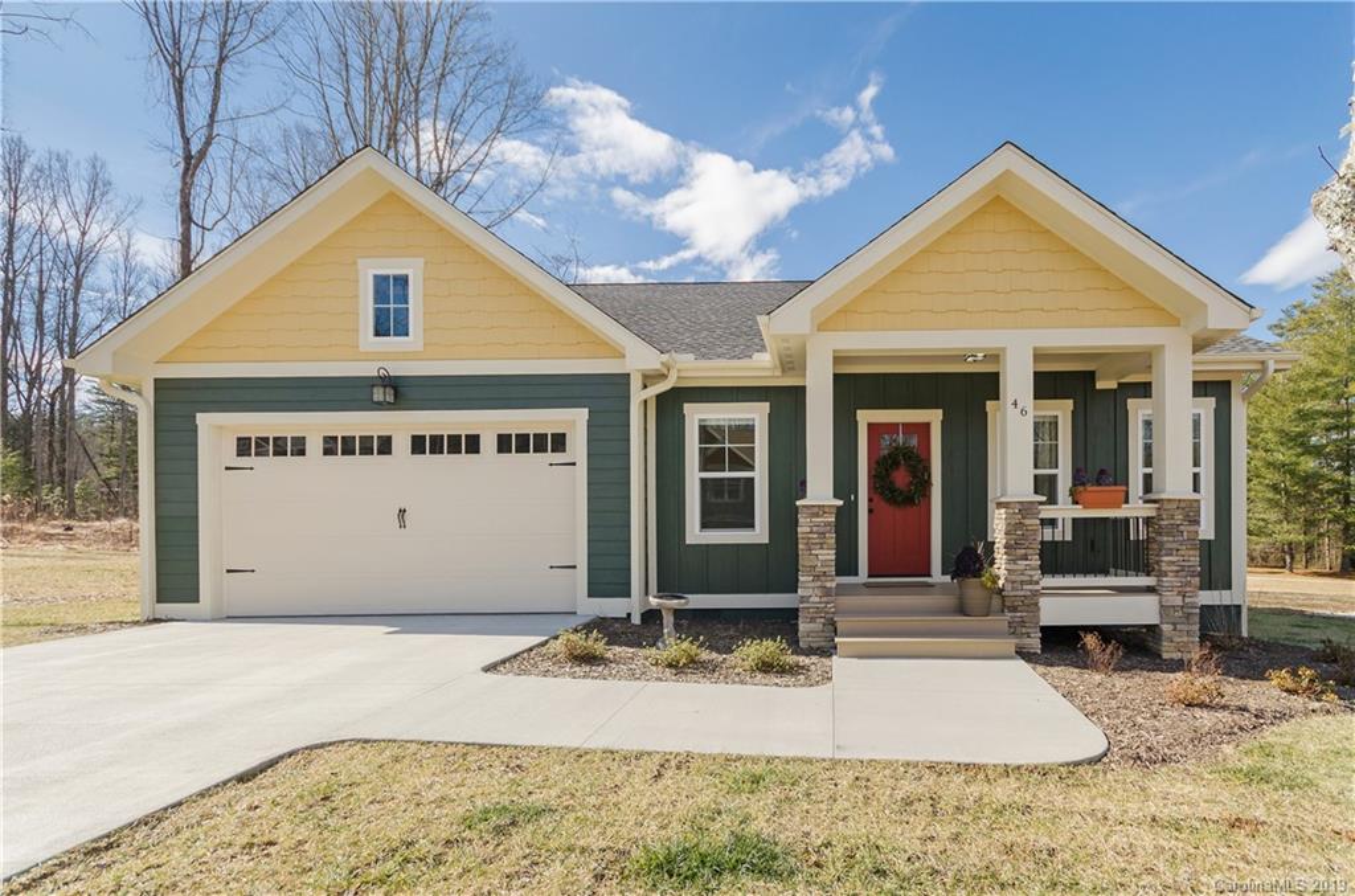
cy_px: 448
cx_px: 678
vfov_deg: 77.0
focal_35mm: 15
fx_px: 563
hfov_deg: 100.5
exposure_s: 1/640
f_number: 7.1
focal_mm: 10
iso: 200
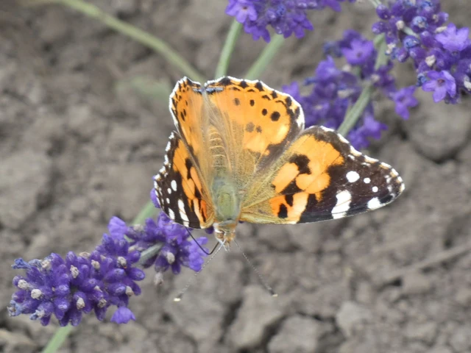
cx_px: 236
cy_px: 176
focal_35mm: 372
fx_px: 5062
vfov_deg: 4.0
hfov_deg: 5.3
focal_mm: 66.7
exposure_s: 1/80
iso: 200
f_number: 5.6
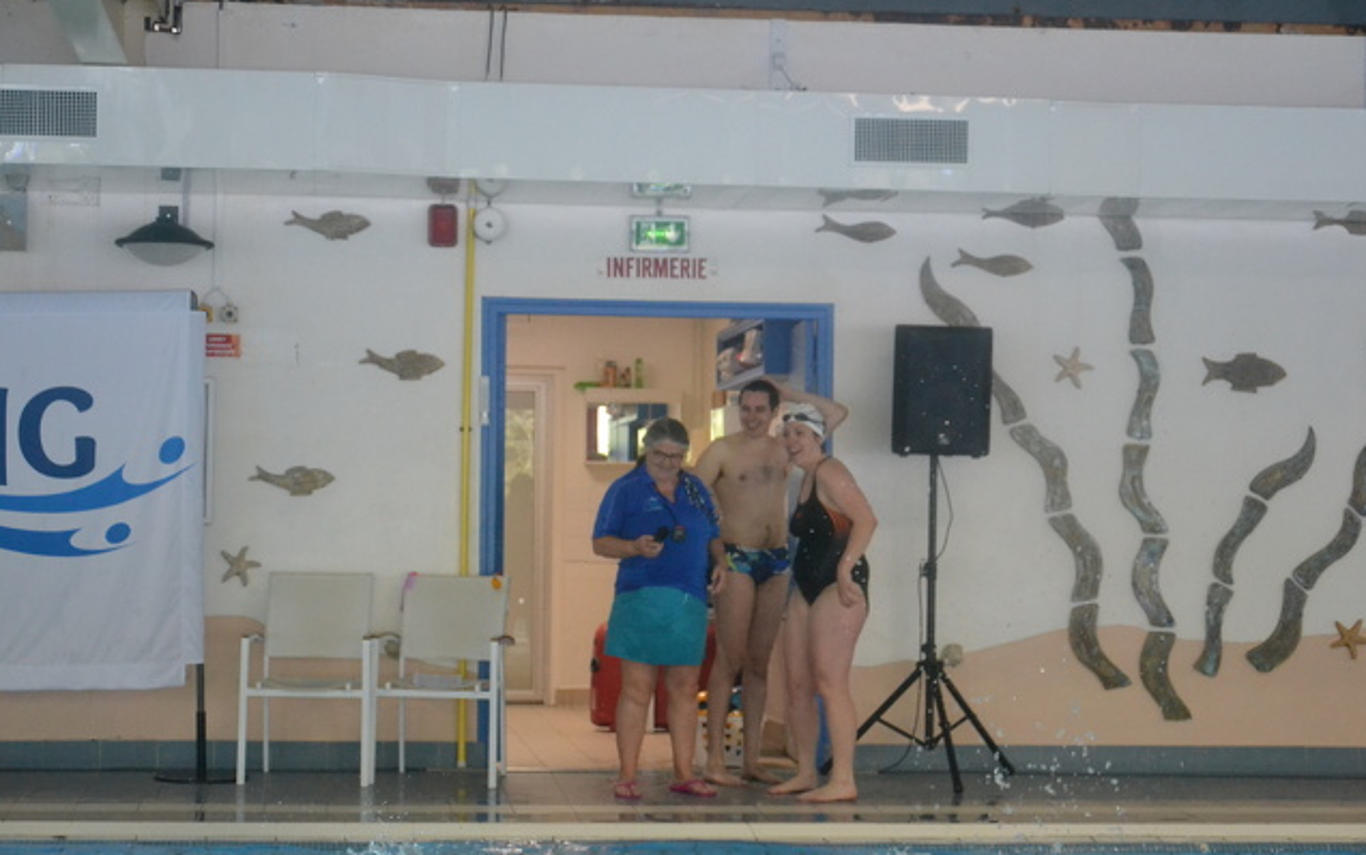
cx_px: 685
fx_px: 2979
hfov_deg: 25.8
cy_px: 426
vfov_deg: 16.3
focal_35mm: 80
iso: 3200
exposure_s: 1/250
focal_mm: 52
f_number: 5
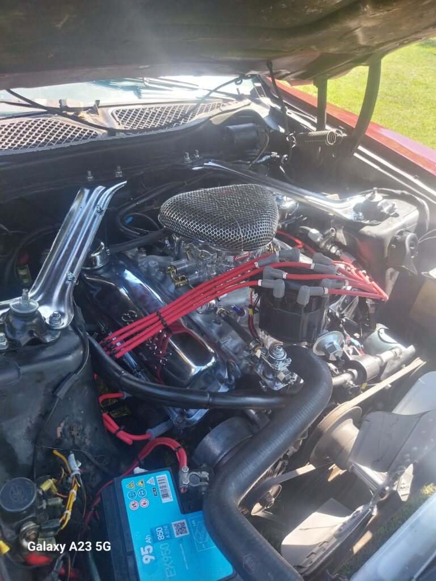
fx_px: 437
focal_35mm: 26
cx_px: 218
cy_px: 290
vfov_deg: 67.3
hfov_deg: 53.1
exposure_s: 1/120
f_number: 1.8
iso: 50
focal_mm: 4
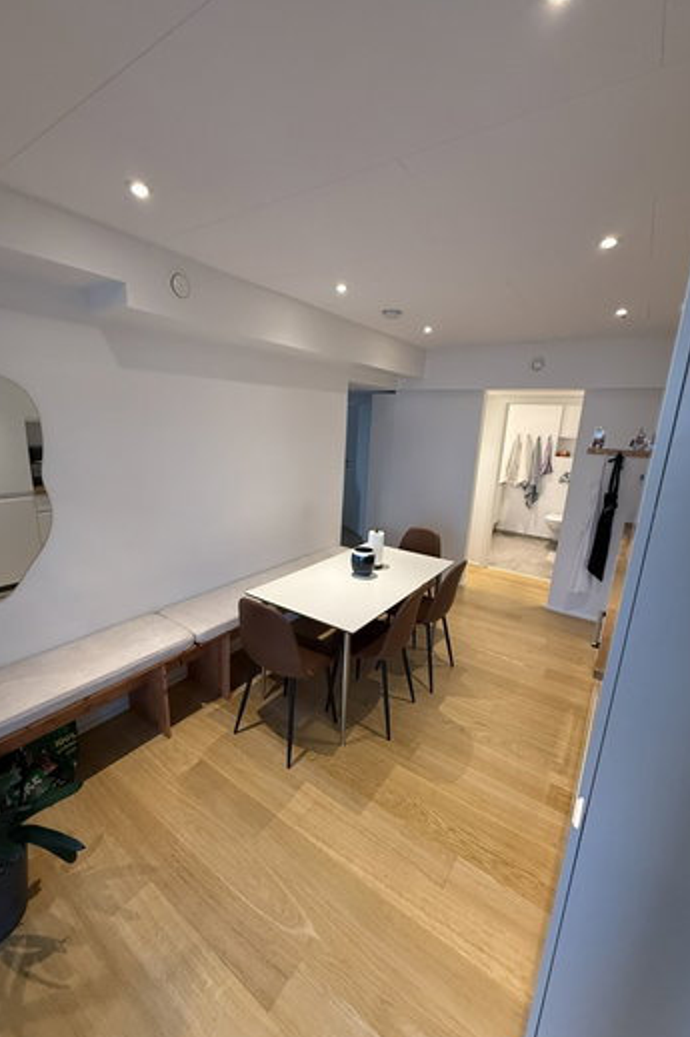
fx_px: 432
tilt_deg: -13.2
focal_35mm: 15
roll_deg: -2.8
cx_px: 330
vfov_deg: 100.4
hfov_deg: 77.2
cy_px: 528
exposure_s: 1/100
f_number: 2.2
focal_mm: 2.22
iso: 320
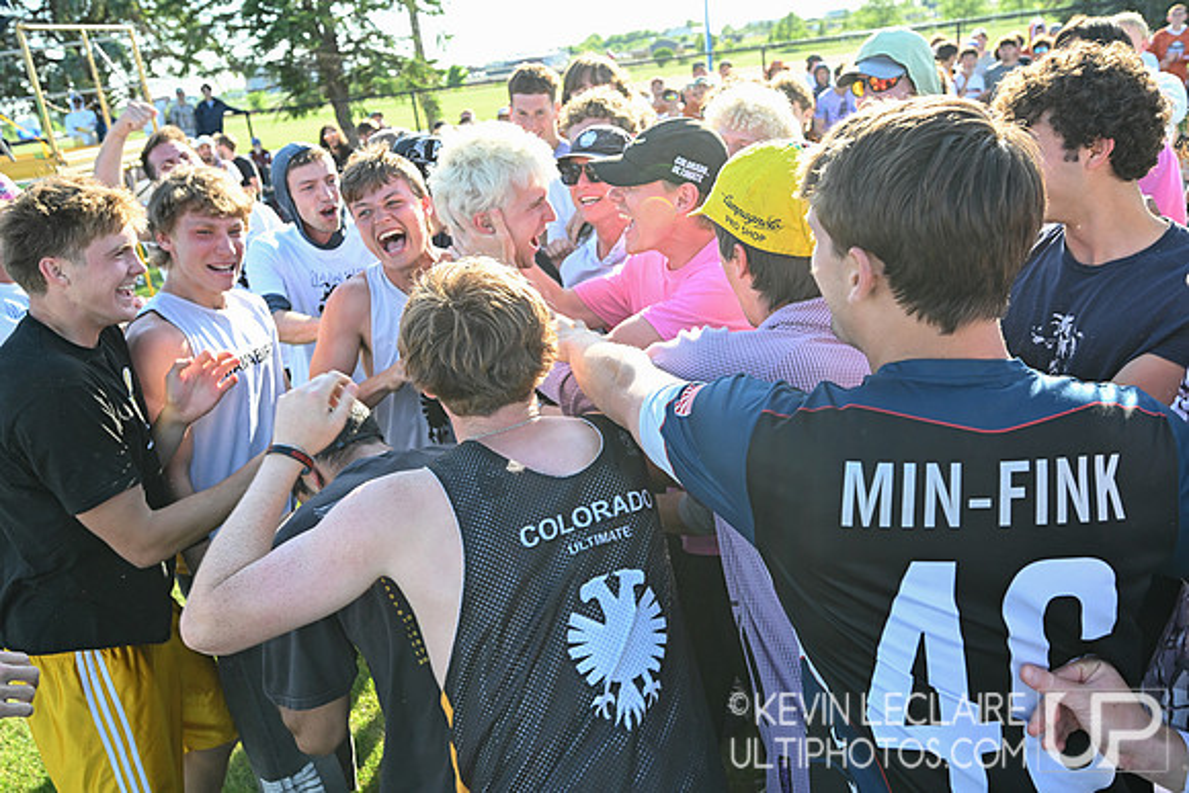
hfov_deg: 61.9
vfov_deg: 43.6
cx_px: 594
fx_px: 991
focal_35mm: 30
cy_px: 396
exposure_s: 1/320
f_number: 5.6
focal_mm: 30
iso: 400
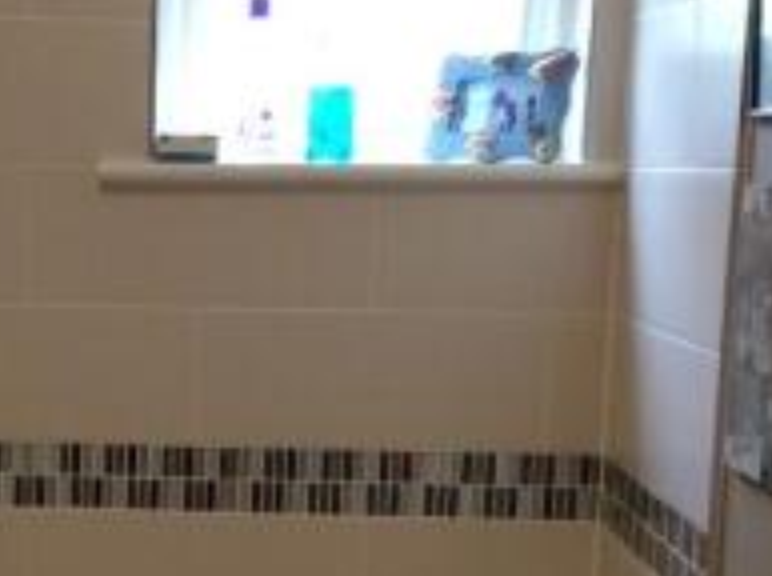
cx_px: 34
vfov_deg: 14.9
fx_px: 2159
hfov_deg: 19.8
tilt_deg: -12.0
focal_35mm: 97
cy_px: 574
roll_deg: -0.5
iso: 50
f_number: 2.4
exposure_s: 1/24
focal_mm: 3.3
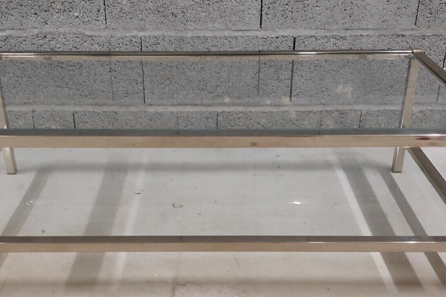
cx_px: 209
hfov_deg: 50.7
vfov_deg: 34.9
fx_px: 471
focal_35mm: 38
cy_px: 180
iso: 1089
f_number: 1.9
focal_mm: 3.94
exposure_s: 1/50
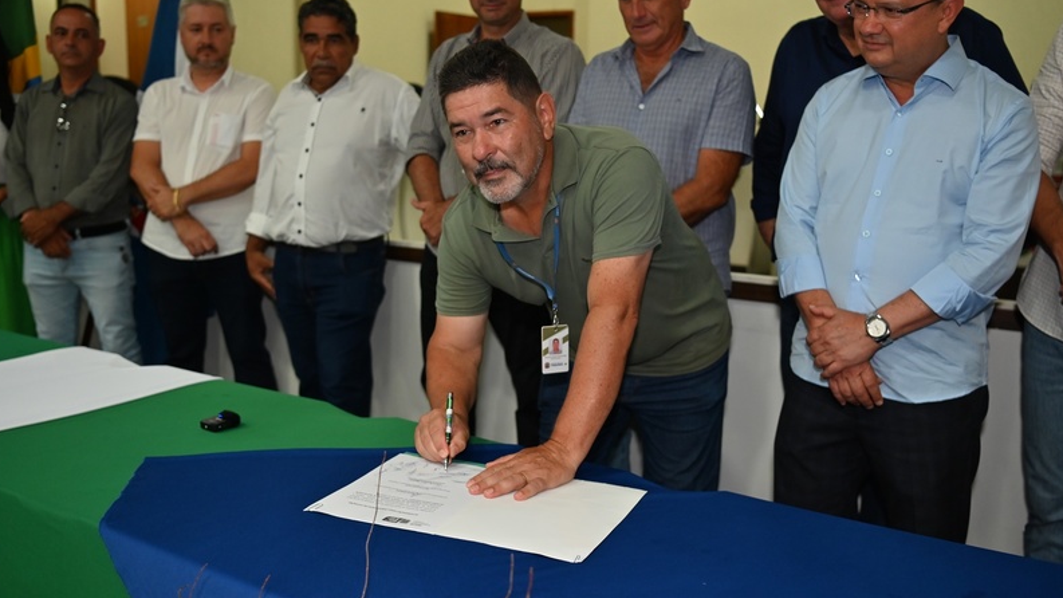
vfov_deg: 31.2
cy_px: 302
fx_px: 1071
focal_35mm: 38
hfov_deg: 52.8
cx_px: 519
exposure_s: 1/200
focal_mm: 32
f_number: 2.8
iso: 1250
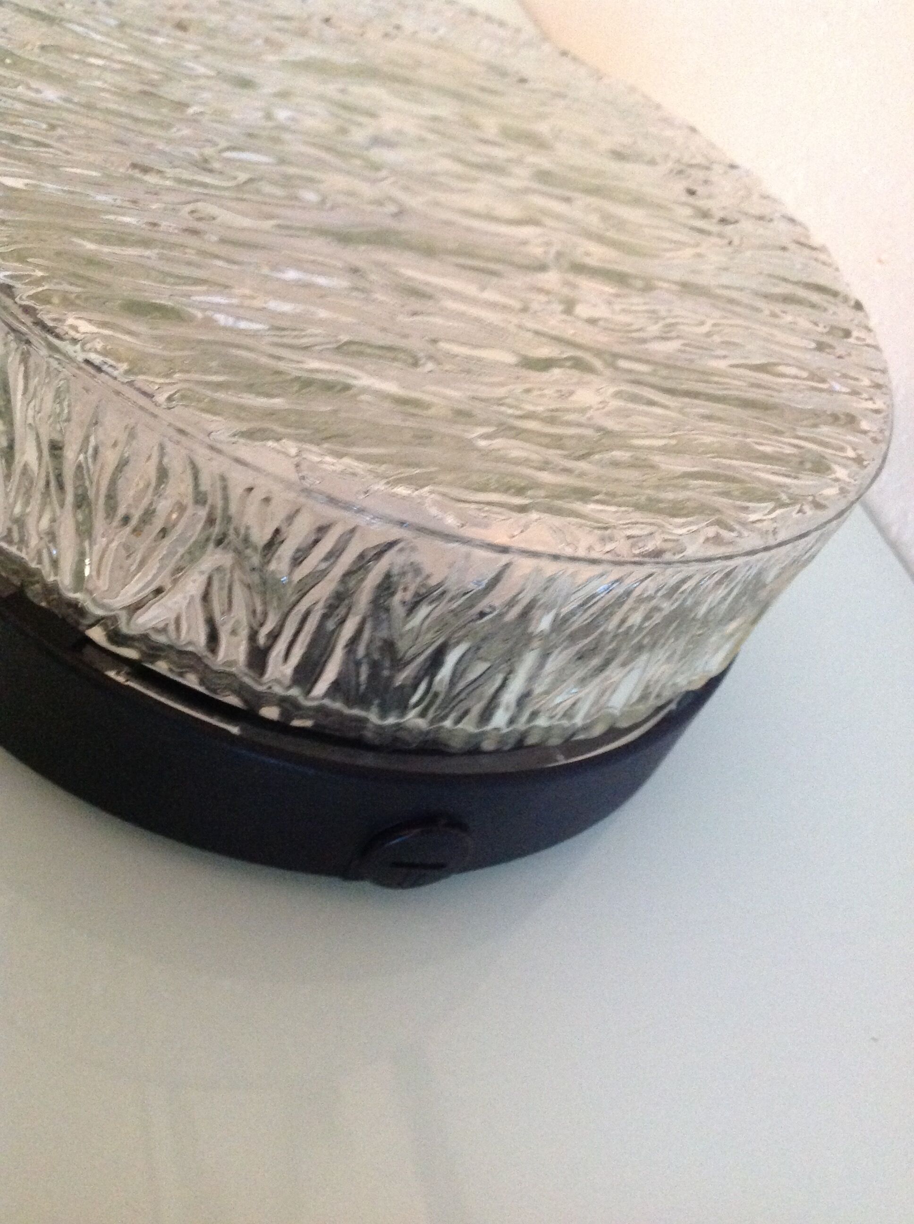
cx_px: 457
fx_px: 1235
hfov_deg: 40.6
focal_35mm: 35
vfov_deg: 52.7
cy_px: 612
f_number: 2.4
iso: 500
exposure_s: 1/17
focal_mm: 4.28
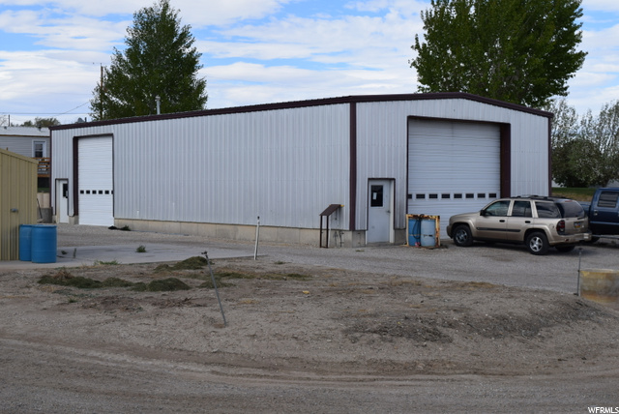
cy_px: 207
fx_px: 981
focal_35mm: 57
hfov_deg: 35.0
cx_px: 310
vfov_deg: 23.8
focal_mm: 38
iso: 200
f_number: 10
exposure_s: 1/400
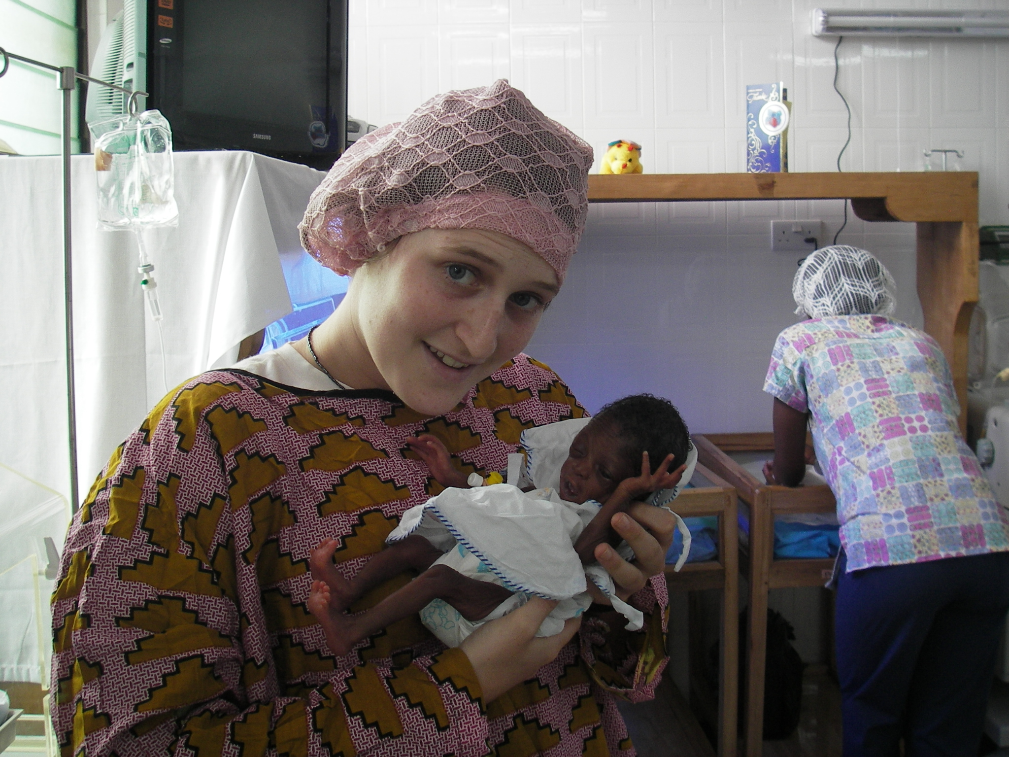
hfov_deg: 49.0
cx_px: 504
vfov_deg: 37.7
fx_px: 1108
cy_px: 378
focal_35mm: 38
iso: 64
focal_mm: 6.3
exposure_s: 1/30
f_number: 3.3
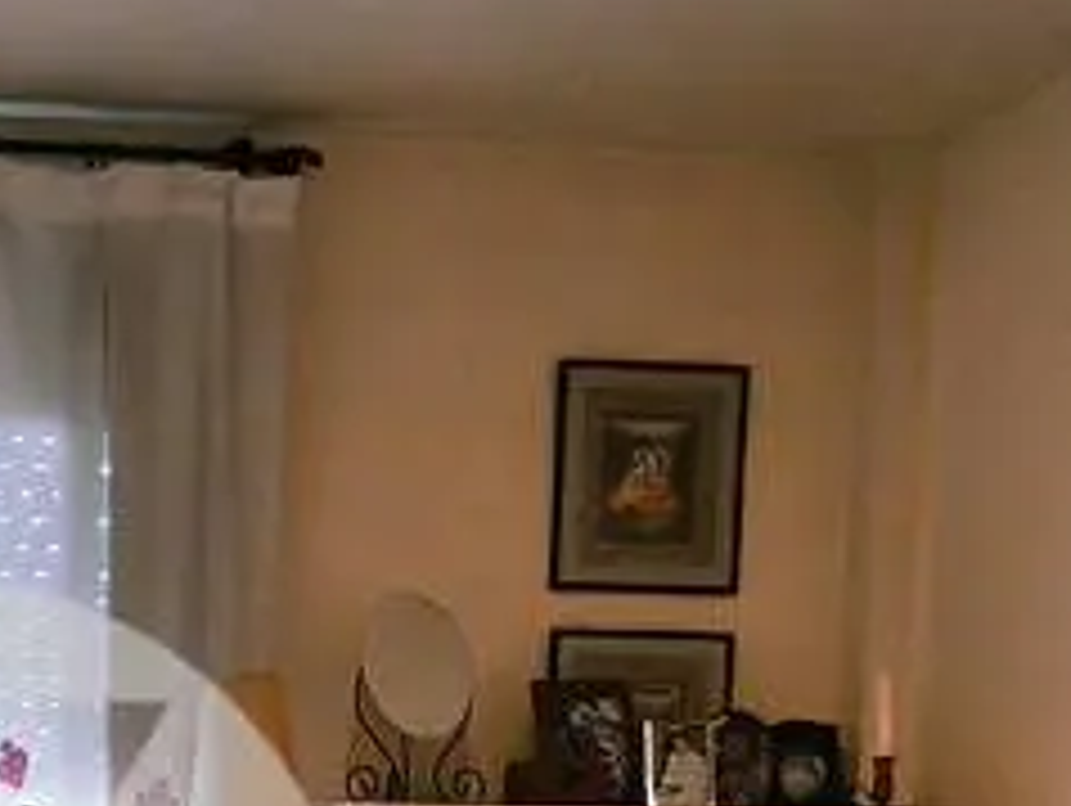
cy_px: 1004
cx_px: -72
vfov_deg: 21.4
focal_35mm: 63
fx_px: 1951
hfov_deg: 28.2
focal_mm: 1.65
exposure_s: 1/33.3
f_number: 2.2
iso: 500
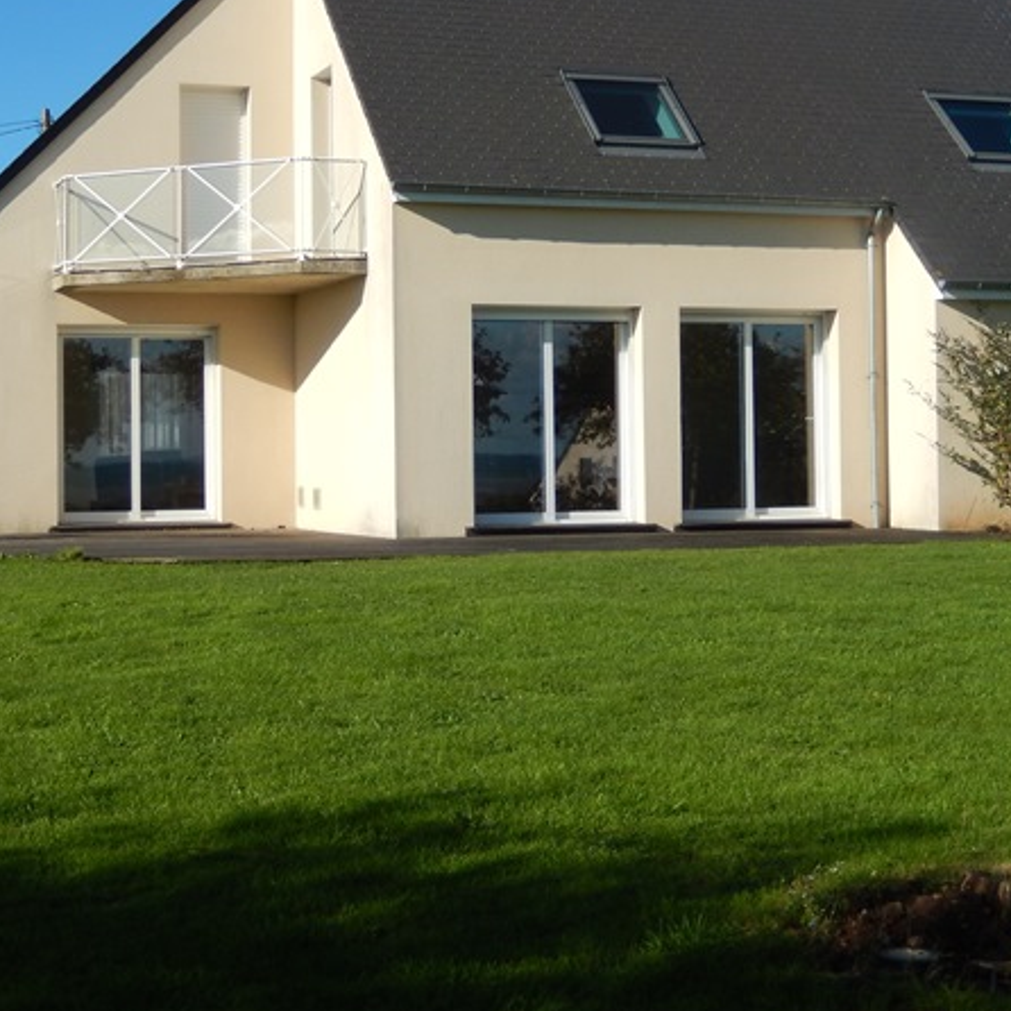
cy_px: 419
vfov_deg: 26.4
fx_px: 2148
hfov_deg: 26.4
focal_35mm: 65
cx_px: 381
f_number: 4.2
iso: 125
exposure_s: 1/1000
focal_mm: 7.3
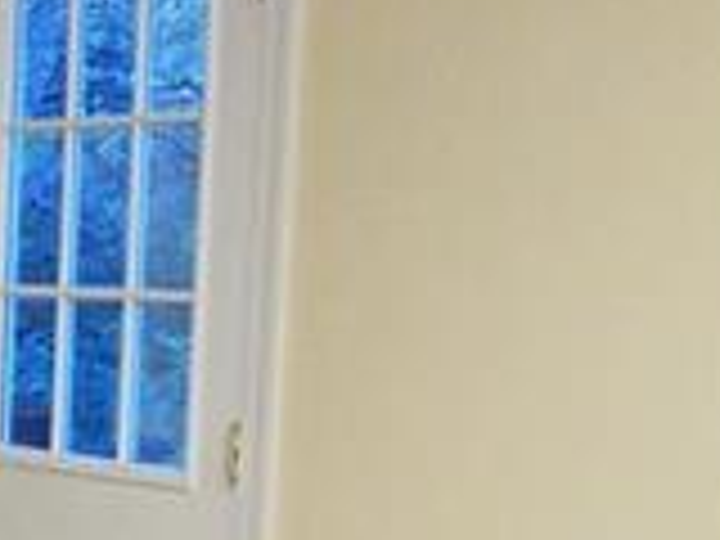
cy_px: 621
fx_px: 2330
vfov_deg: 12.9
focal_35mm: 112
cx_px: -652
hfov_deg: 14.9
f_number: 2.8
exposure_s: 1/30
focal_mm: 6
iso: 500
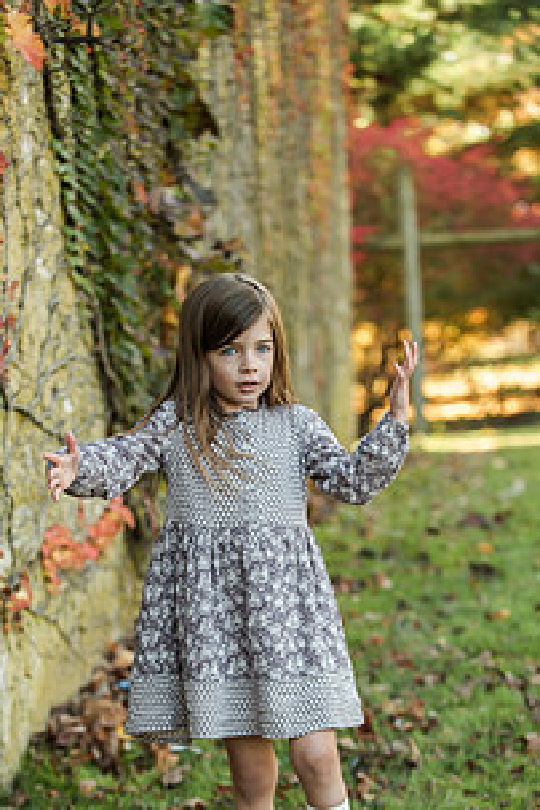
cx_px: 227
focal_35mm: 104
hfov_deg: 13.2
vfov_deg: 19.6
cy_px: 564
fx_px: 2340
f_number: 3.2
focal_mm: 70
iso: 500
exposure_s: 1/320
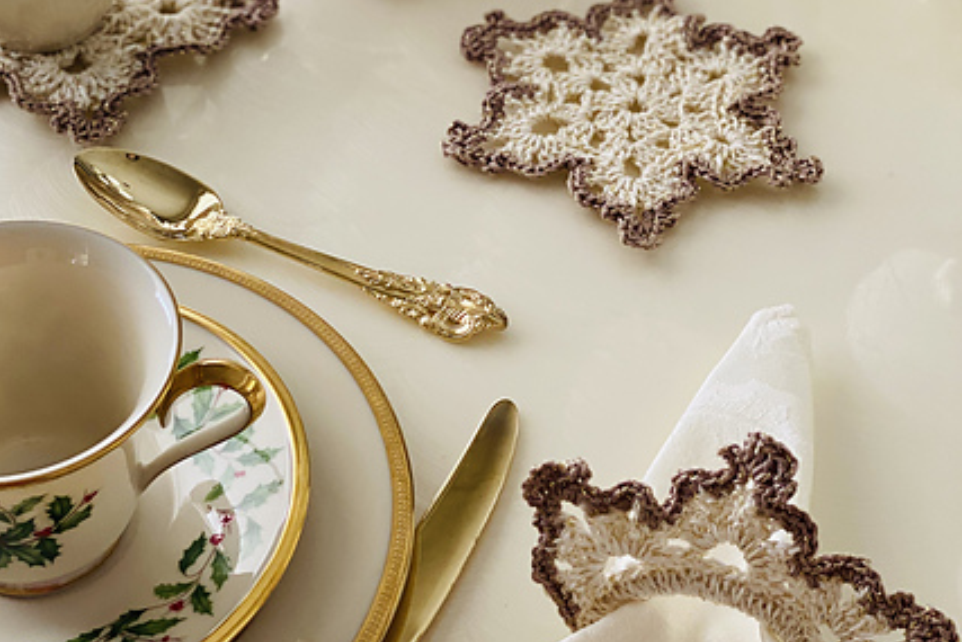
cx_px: 426
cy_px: 198
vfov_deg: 16.8
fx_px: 2165
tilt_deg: -45.3
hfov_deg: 25.0
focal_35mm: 81
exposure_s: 1/122
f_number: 2
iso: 100
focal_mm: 6
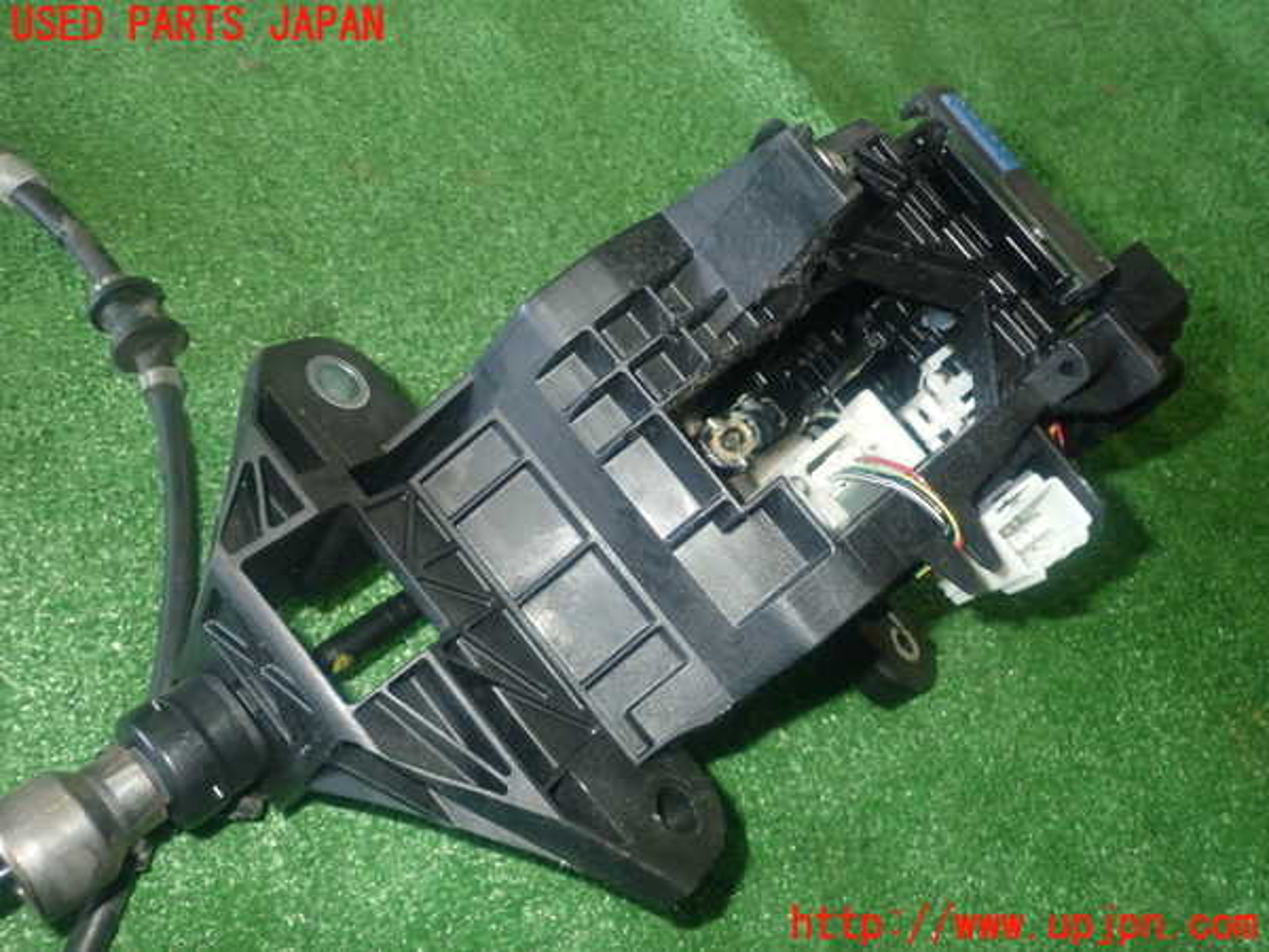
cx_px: 634
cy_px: 476
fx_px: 1100
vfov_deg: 46.8
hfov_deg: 60.0
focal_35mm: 30
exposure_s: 1/30
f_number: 6.3
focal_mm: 5.4
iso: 800
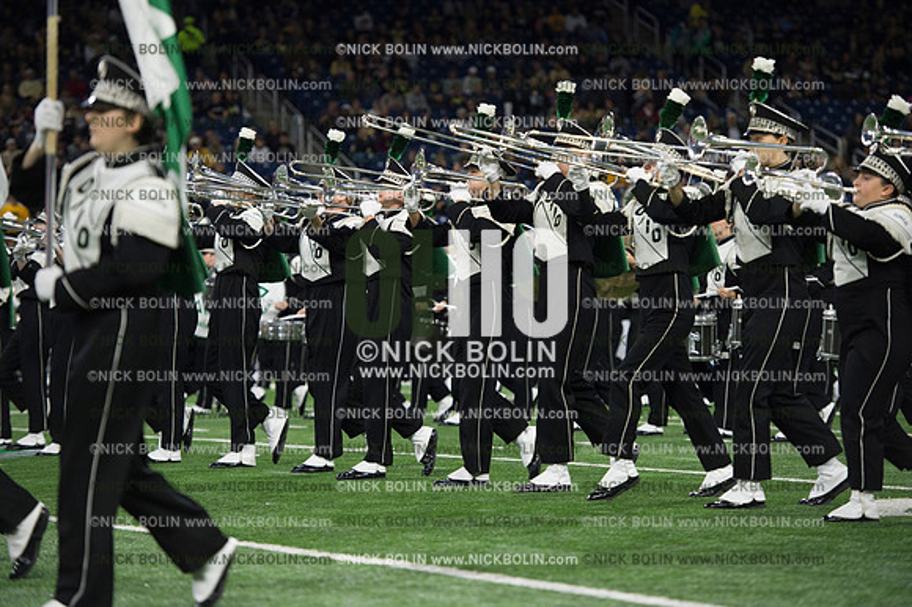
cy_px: 304
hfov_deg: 14.2
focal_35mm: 145
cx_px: 456
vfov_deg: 9.5
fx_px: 3671
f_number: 3.5
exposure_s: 1/1600
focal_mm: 145
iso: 2500
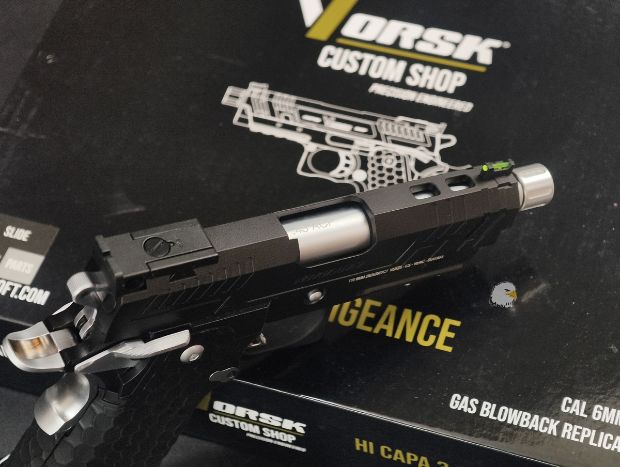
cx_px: 310
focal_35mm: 85
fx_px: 1525
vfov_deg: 17.4
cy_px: 234
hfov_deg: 23.0
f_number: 2.67
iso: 685
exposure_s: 1/30
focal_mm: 22.48
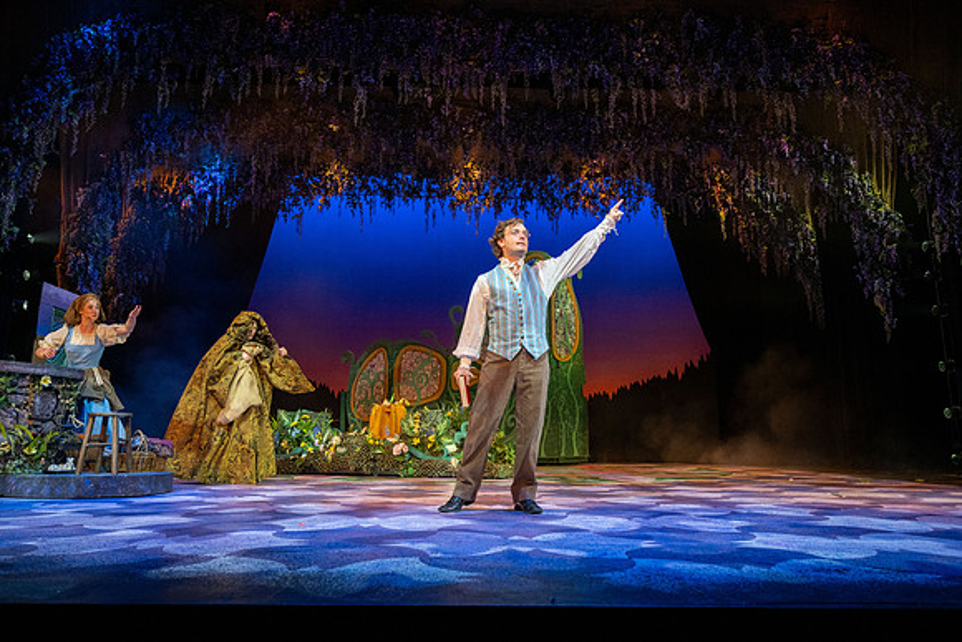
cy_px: 321
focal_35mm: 24
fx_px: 641
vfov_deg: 53.2
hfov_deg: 73.7
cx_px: 481
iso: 2000
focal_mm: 24
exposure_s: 1/500
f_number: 4
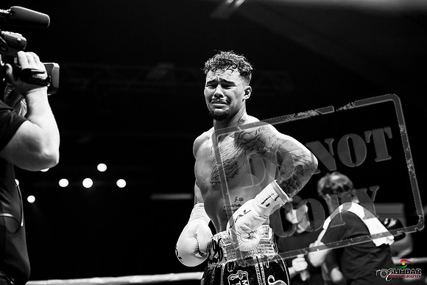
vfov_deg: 19.5
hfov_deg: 28.8
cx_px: 214
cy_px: 142
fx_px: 830
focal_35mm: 70
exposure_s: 1/1000
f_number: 2.8
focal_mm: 70
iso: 4000
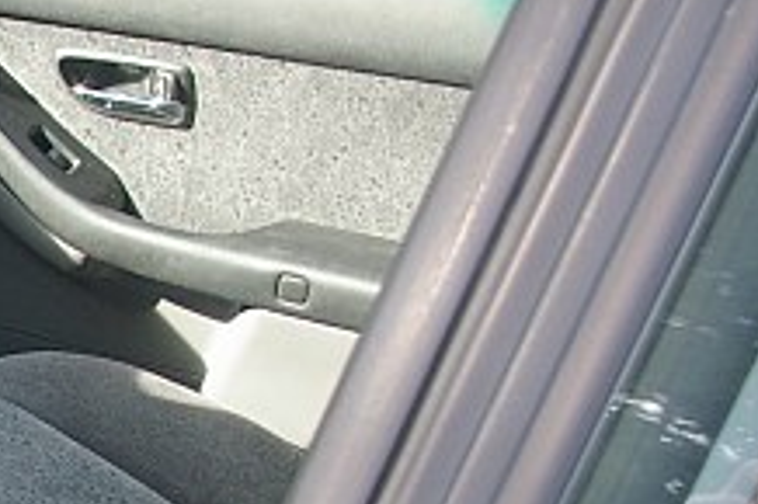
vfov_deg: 12.3
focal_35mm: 110
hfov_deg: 16.2
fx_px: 2314
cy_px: 462
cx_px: -535
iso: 400
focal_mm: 20
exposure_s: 1/60
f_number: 5.6
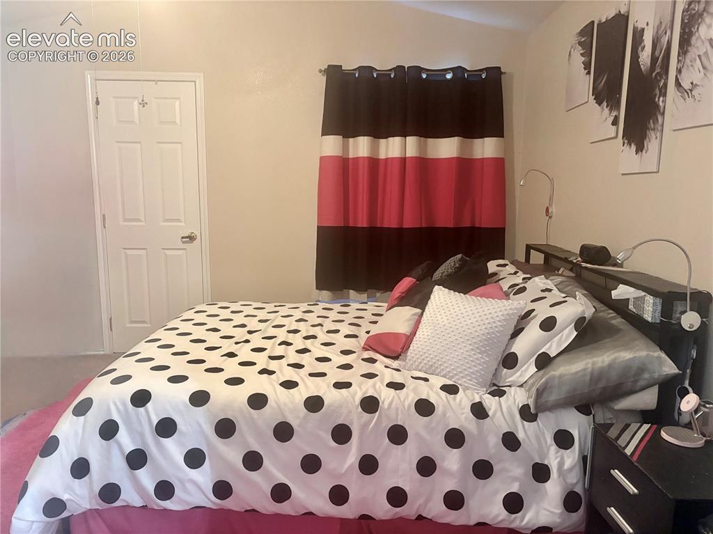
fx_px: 535
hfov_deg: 67.3
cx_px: 356
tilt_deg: -8.4
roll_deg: -1.0
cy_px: 267
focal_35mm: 26
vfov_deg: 53.0
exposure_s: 1/30
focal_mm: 5.96
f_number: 1.6
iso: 500
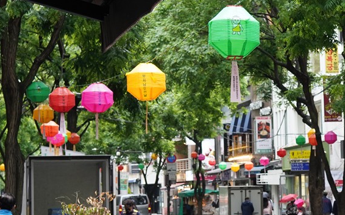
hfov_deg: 16.0
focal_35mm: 126
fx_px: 1185
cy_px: 151
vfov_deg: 10.4
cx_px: 404
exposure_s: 1/100
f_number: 5
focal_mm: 35
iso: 640
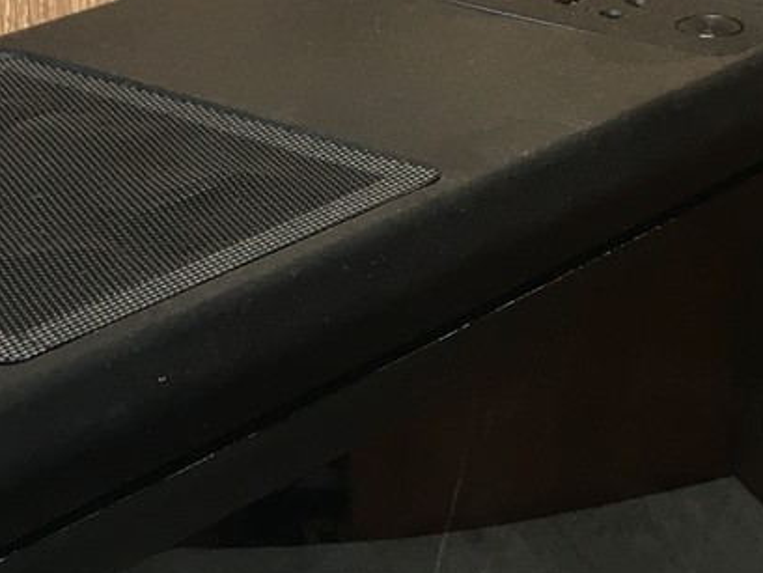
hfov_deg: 19.2
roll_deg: +0.4
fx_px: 2249
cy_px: 888
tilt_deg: -35.6
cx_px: 323
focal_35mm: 102
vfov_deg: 13.6
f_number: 2.2
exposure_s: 1/33
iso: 25
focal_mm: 4.15
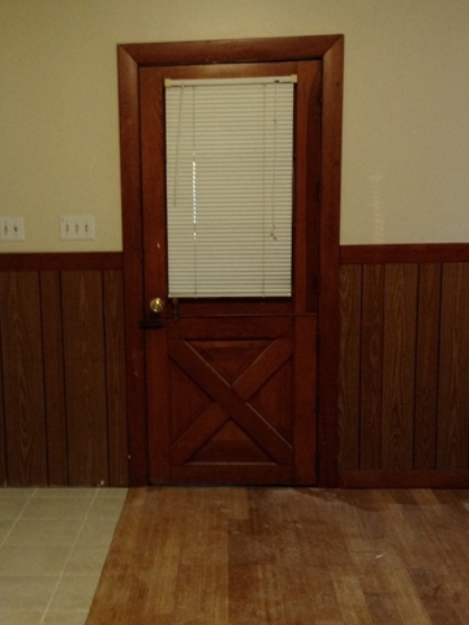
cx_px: 154
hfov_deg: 26.0
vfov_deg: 34.3
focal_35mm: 56
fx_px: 1012
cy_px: 354
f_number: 2.4
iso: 125
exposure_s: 1/20
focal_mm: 4.28
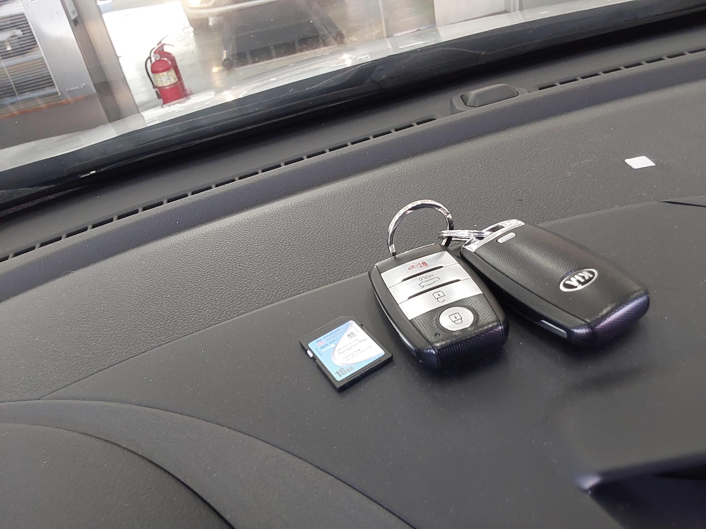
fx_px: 571
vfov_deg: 49.7
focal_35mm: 28
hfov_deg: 63.4
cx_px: 353
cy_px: 264
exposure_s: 1/60
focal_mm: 2.91
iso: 200
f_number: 1.9
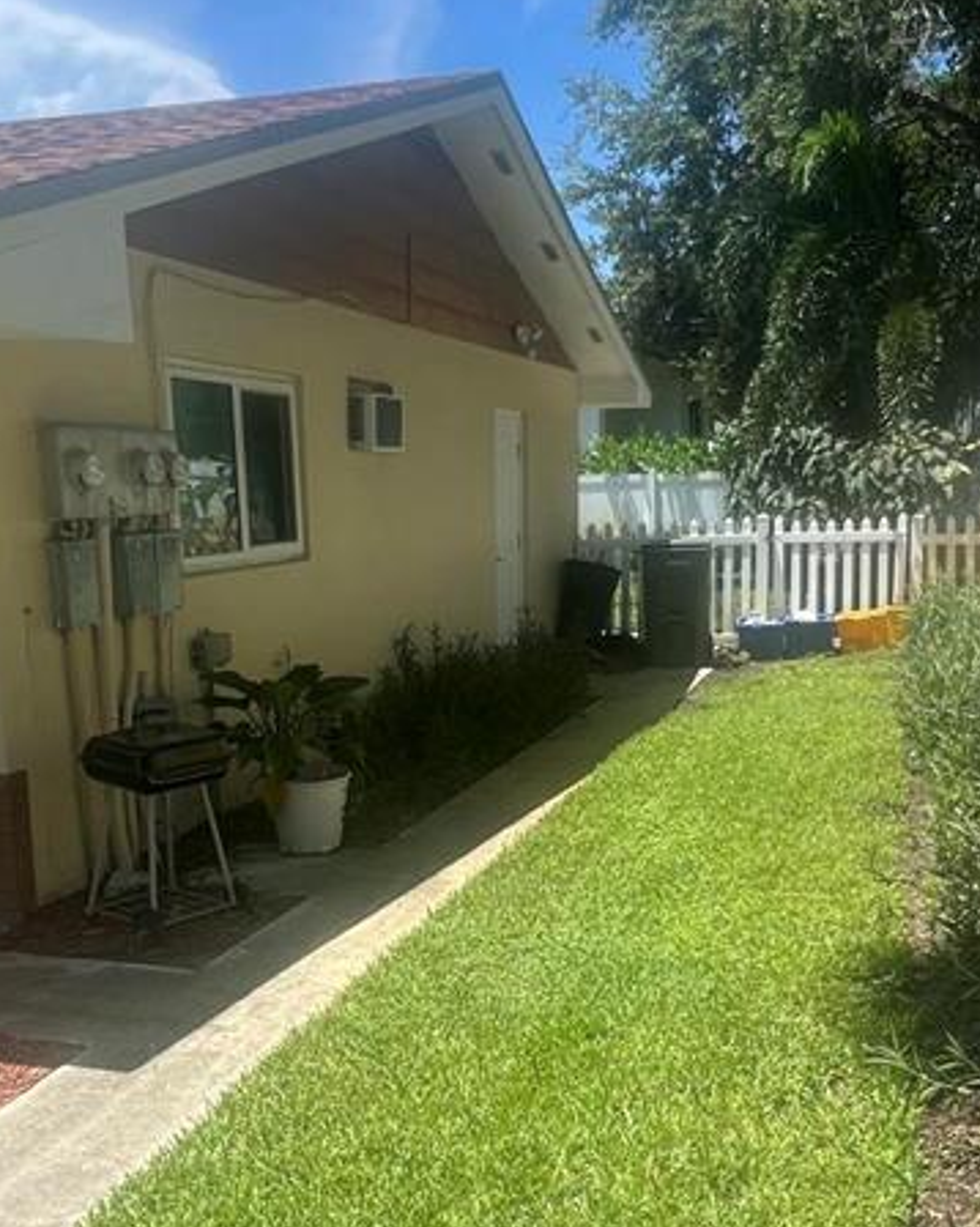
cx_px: 547
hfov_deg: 43.3
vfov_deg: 52.5
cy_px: 737
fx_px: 1234
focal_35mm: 34
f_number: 1.8
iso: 32
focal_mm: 1.57
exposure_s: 1/911
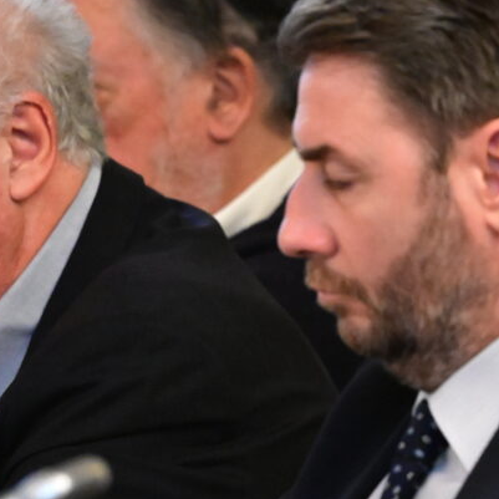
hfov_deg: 3.7
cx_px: -47
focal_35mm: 476
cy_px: 275
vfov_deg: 3.7
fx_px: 7763
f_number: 3.5
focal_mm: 125
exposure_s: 1/320
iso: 8000
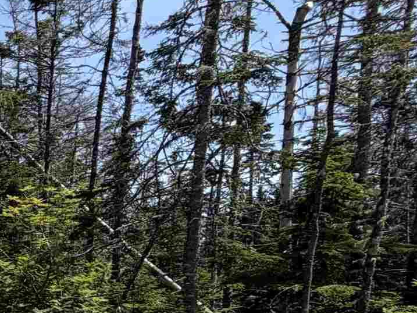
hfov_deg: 21.0
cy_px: 356
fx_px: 723
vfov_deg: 22.8
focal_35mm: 60
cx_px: -344
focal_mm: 2.22
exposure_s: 1/770
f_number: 2.2
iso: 25
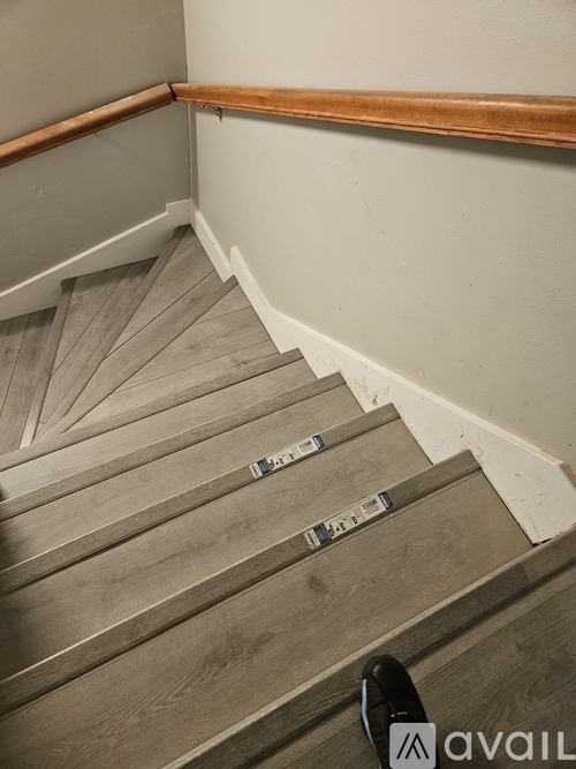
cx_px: 288
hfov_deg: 58.9
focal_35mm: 23
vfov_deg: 73.9
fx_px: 510
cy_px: 384
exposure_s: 1/60
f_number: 1.8
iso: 500
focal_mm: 5.4
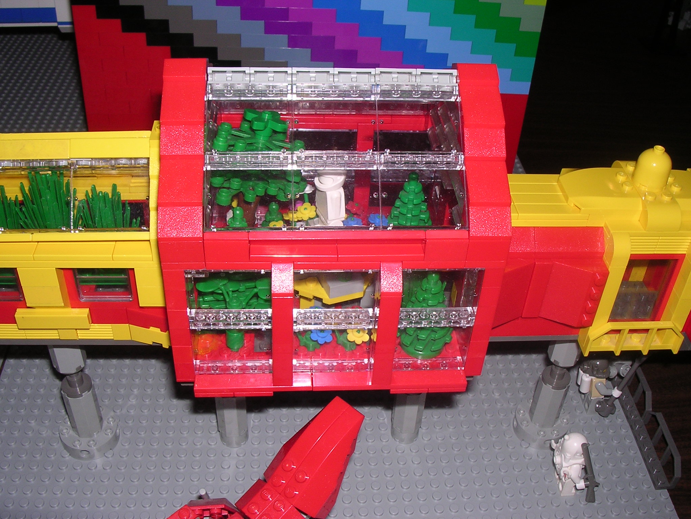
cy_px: 260
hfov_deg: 49.0
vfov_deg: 37.7
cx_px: 346
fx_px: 759
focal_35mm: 38
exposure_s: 1/60.1
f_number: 5.6
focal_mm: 5.8
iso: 100
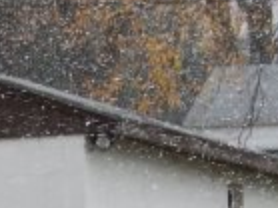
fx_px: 3482
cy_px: 320
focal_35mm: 434
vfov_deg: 3.4
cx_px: -140
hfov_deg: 4.5
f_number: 4.4
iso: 125
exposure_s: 1/80
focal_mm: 16.6
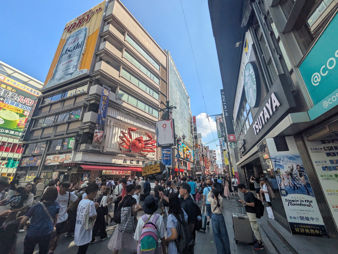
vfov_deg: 85.7
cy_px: 127
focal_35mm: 14
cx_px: 169
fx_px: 137
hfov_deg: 102.0
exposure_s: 1/1718
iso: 54
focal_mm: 1.83
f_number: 2.2
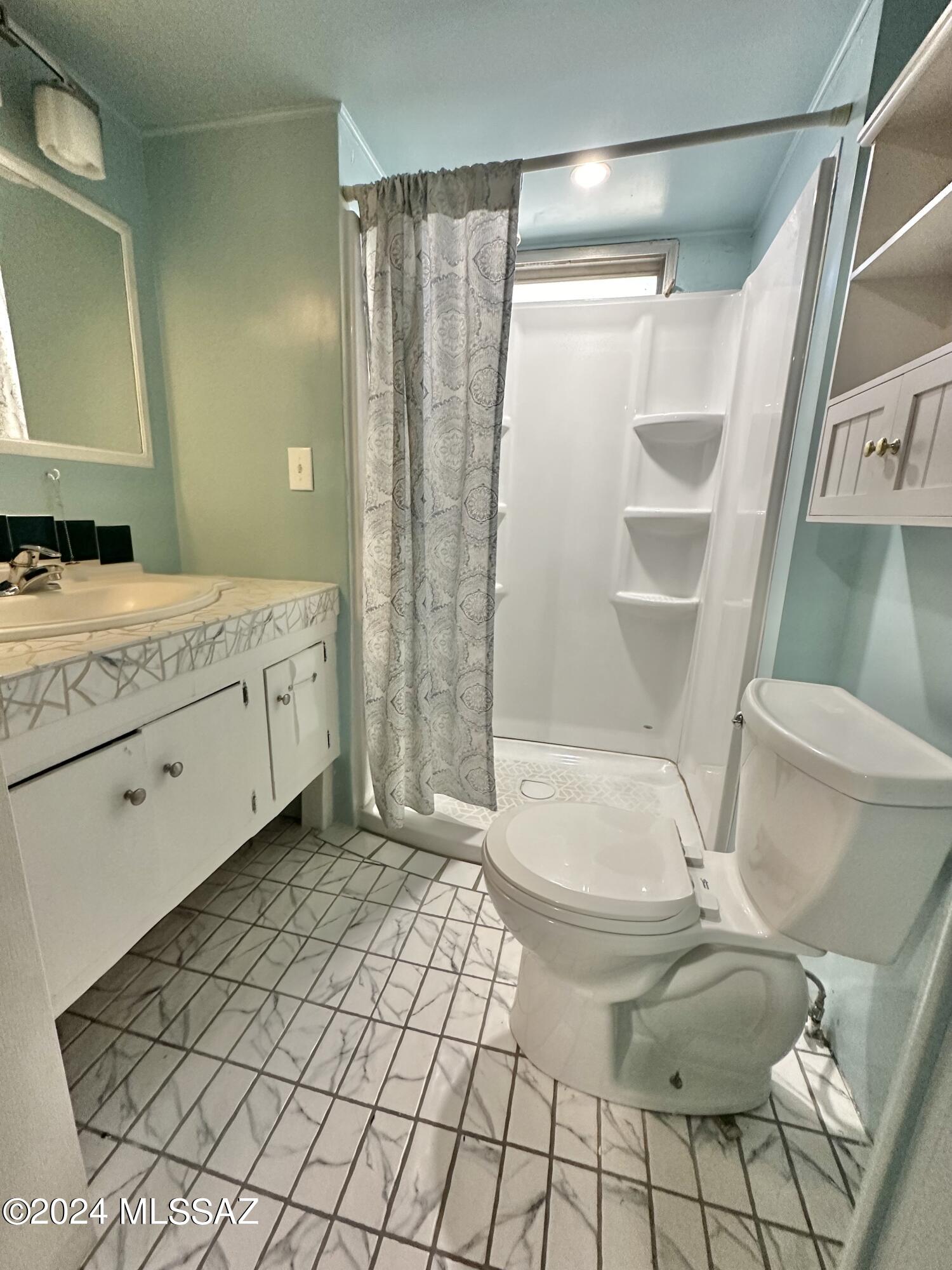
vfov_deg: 102.1
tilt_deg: -13.0
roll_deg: -1.6
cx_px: 476
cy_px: 635
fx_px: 513
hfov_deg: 85.7
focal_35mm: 14
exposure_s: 1/120
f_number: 2.2
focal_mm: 2.22
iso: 320
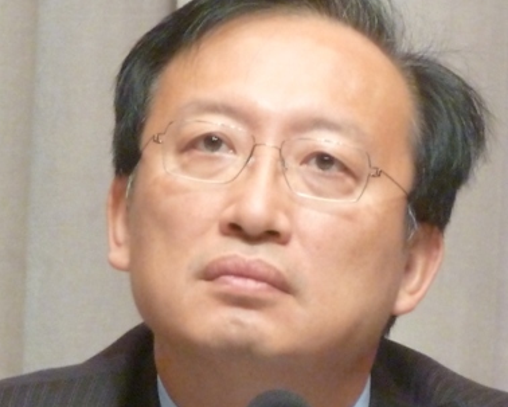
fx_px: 14460
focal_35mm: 961
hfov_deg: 2.0
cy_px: 384
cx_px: 304
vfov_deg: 1.6
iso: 400
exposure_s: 1/25
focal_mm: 49.2
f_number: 4.9
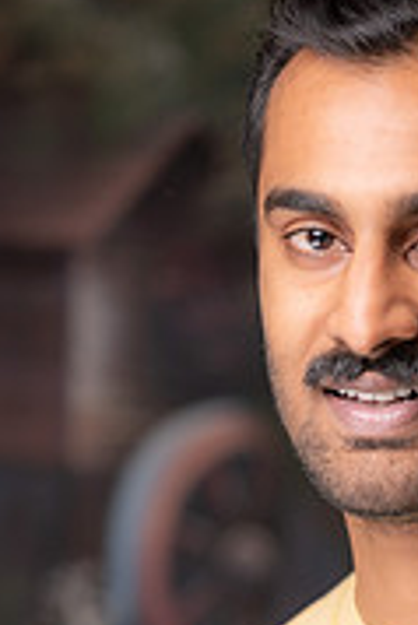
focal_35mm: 215
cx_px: 516
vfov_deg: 9.5
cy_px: 709
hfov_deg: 6.4
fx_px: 3737
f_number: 2
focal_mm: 85
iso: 100
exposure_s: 1/200
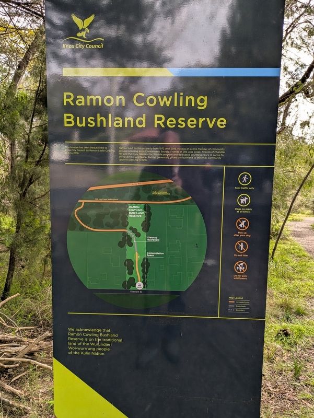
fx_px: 302
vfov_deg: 69.4
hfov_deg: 54.9
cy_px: 209
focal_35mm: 25
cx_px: 157
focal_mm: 5.43
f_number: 1.89
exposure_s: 1/399
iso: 67
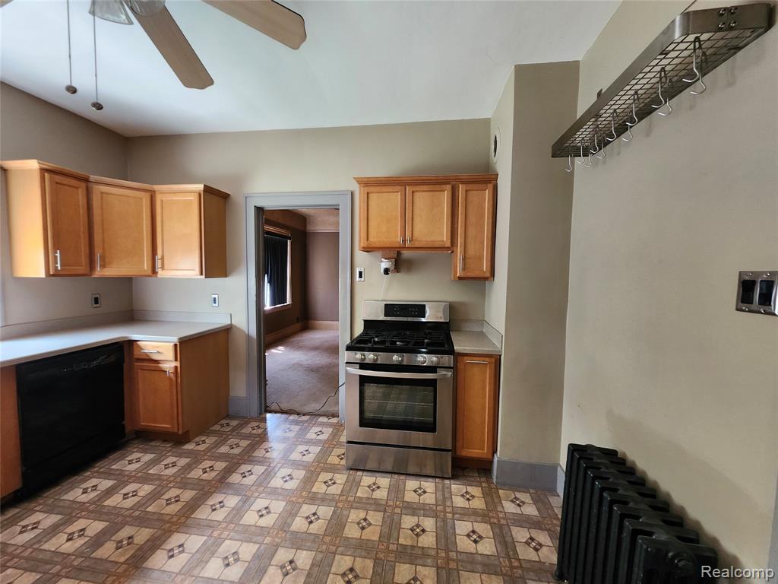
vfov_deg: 89.9
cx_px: 389
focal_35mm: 13
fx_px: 292
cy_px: 292
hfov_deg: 106.2
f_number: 2.2
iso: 320
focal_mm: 1.74
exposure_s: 1/30
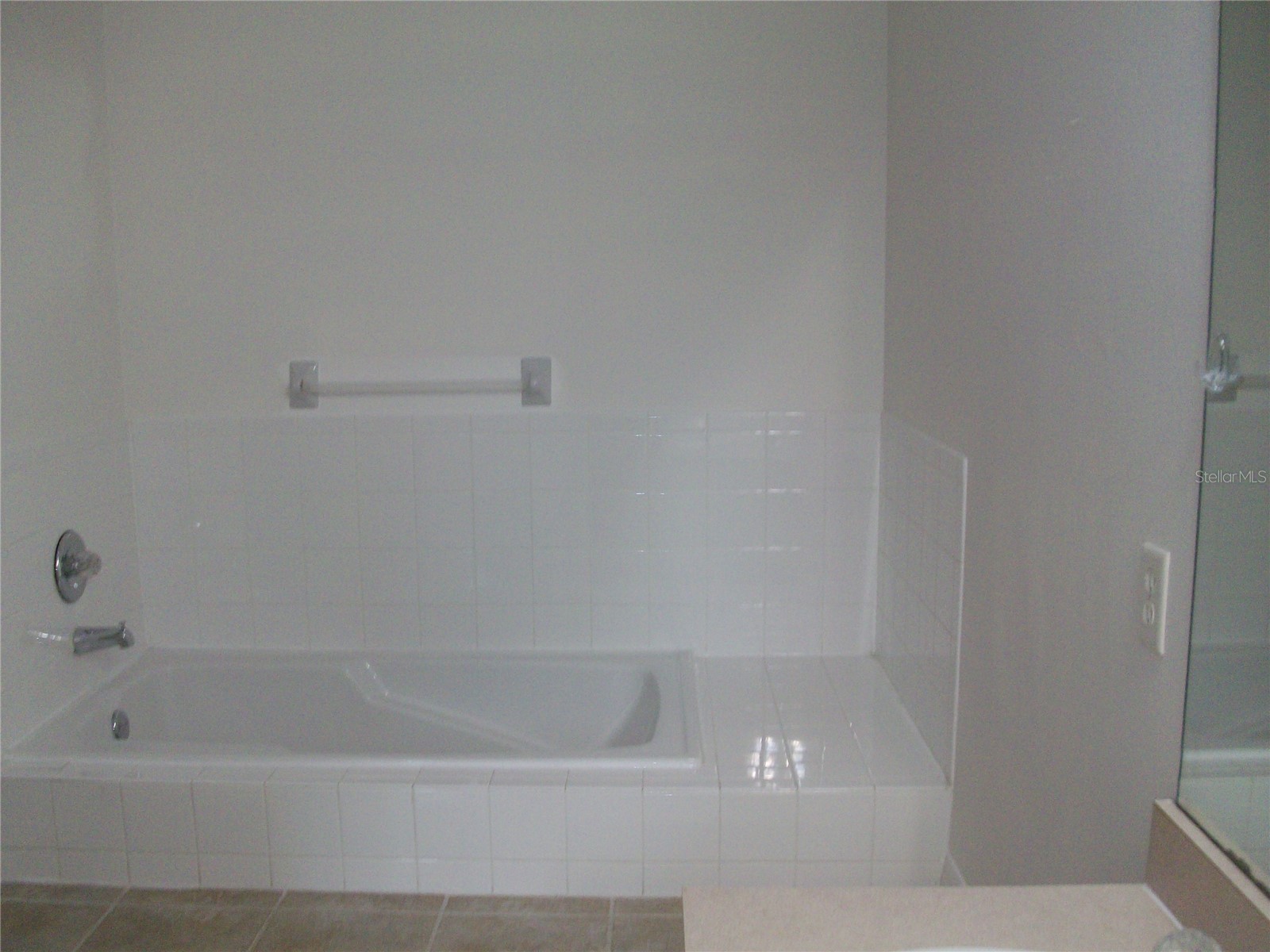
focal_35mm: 34
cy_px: 476
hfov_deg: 54.0
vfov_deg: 41.8
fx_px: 1247
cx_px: 635
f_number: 2.8
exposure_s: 1/60
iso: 160
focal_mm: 5.7
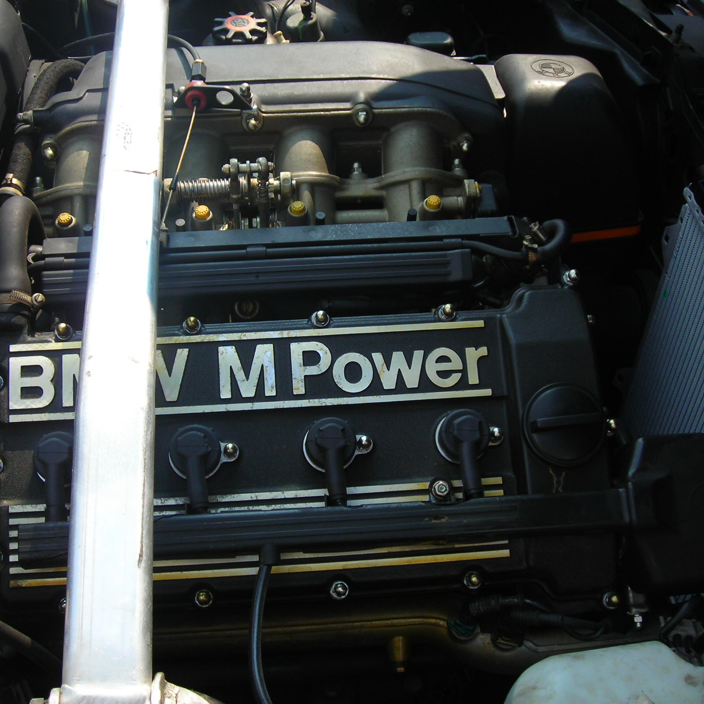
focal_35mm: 45
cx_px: 350
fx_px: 1035
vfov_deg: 37.6
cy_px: 351
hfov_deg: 37.6
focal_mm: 6.3
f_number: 3.2
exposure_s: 1/363
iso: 50
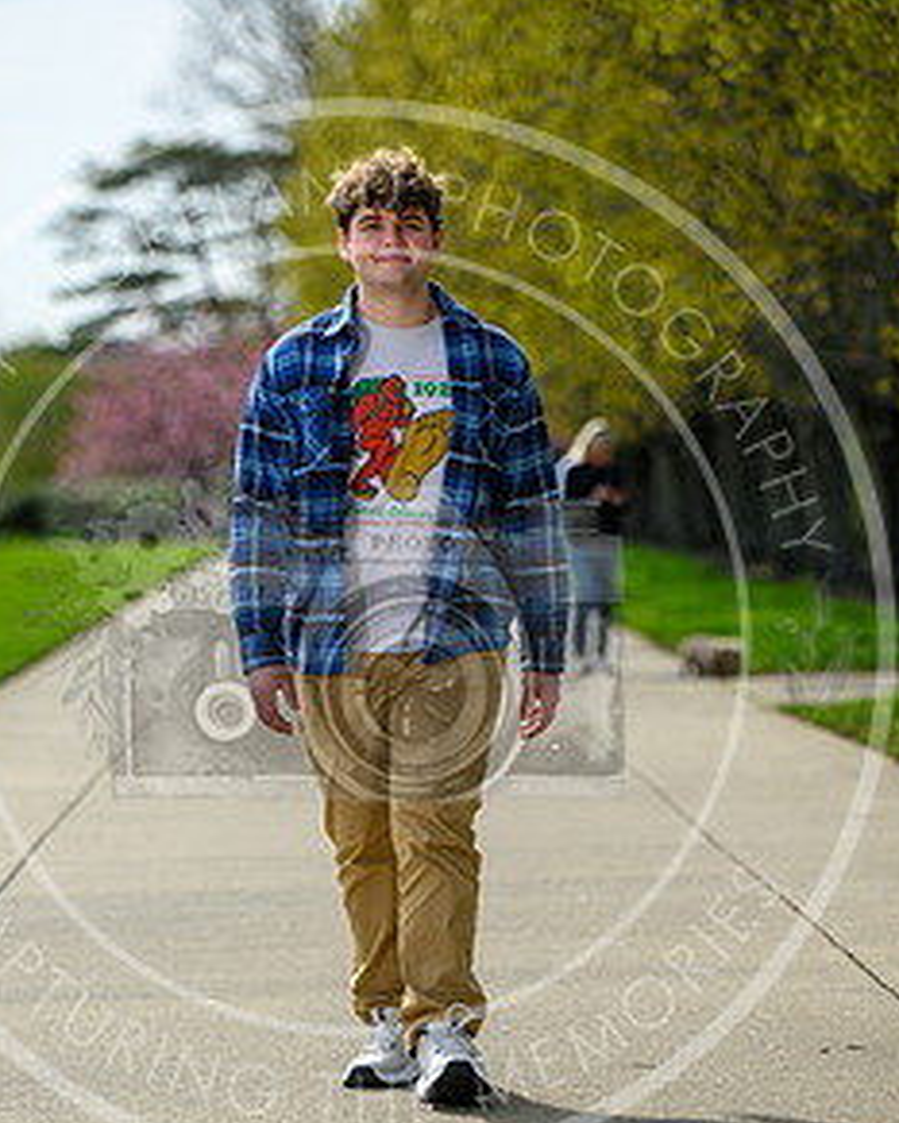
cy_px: 641
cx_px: 355
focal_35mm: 196
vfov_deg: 9.8
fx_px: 6515
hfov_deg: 7.9
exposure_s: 1/1250
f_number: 3.2
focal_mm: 135
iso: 100
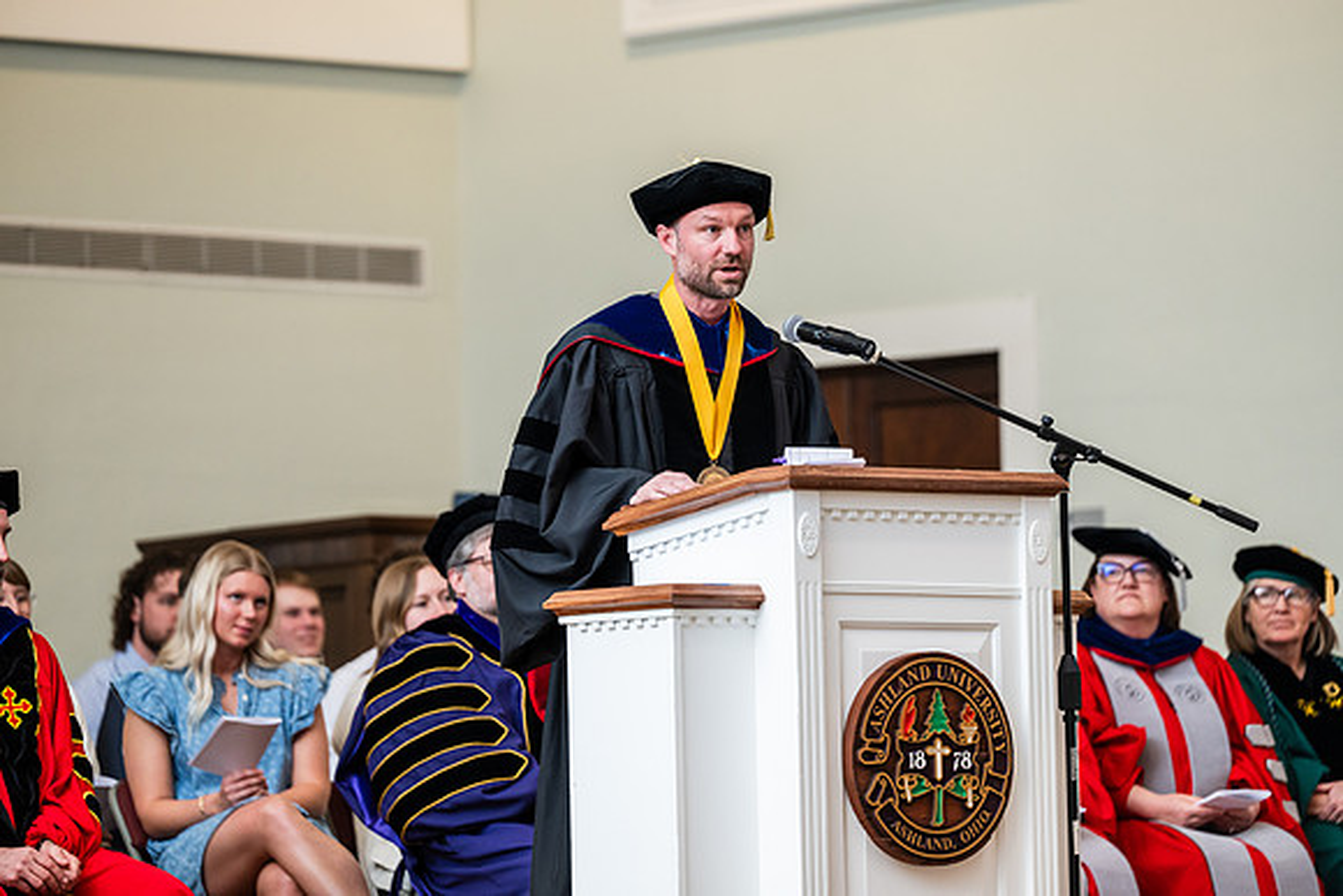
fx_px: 6716
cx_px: 672
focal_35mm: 180
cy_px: 448
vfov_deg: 7.6
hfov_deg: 11.4
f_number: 3.5
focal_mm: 180
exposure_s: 1/200
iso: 1600
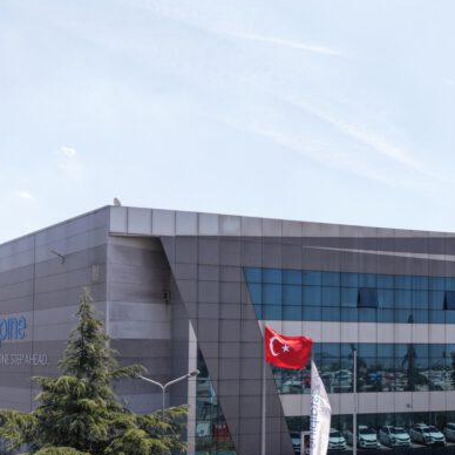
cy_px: 330
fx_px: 625
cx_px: 367
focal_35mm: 42
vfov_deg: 39.2
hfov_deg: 38.5
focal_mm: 8.67
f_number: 1.8
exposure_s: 1/350
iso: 200
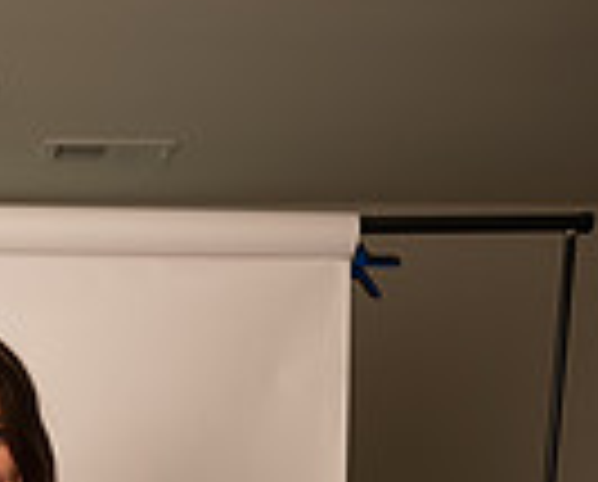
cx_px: -18
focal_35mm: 76
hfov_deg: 23.8
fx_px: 1348
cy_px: 919
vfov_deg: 16.3
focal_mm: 24
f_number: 3.2
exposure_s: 1/160
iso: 100
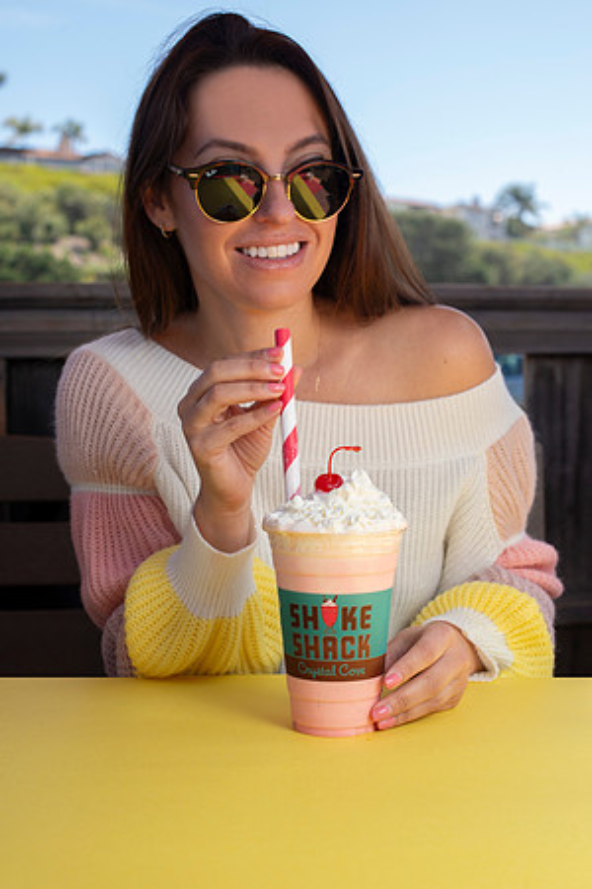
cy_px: 444
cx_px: 296
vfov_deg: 39.6
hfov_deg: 27.0
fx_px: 1233
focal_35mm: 50
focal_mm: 50
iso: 200
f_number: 7.1
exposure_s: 1/200
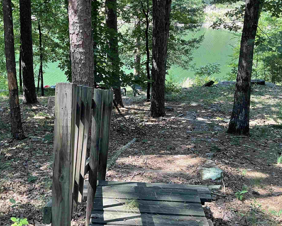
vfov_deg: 31.9
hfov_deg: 39.5
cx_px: 145
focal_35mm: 47
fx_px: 392
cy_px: 77
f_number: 1.8
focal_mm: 3
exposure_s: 1/120
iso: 25
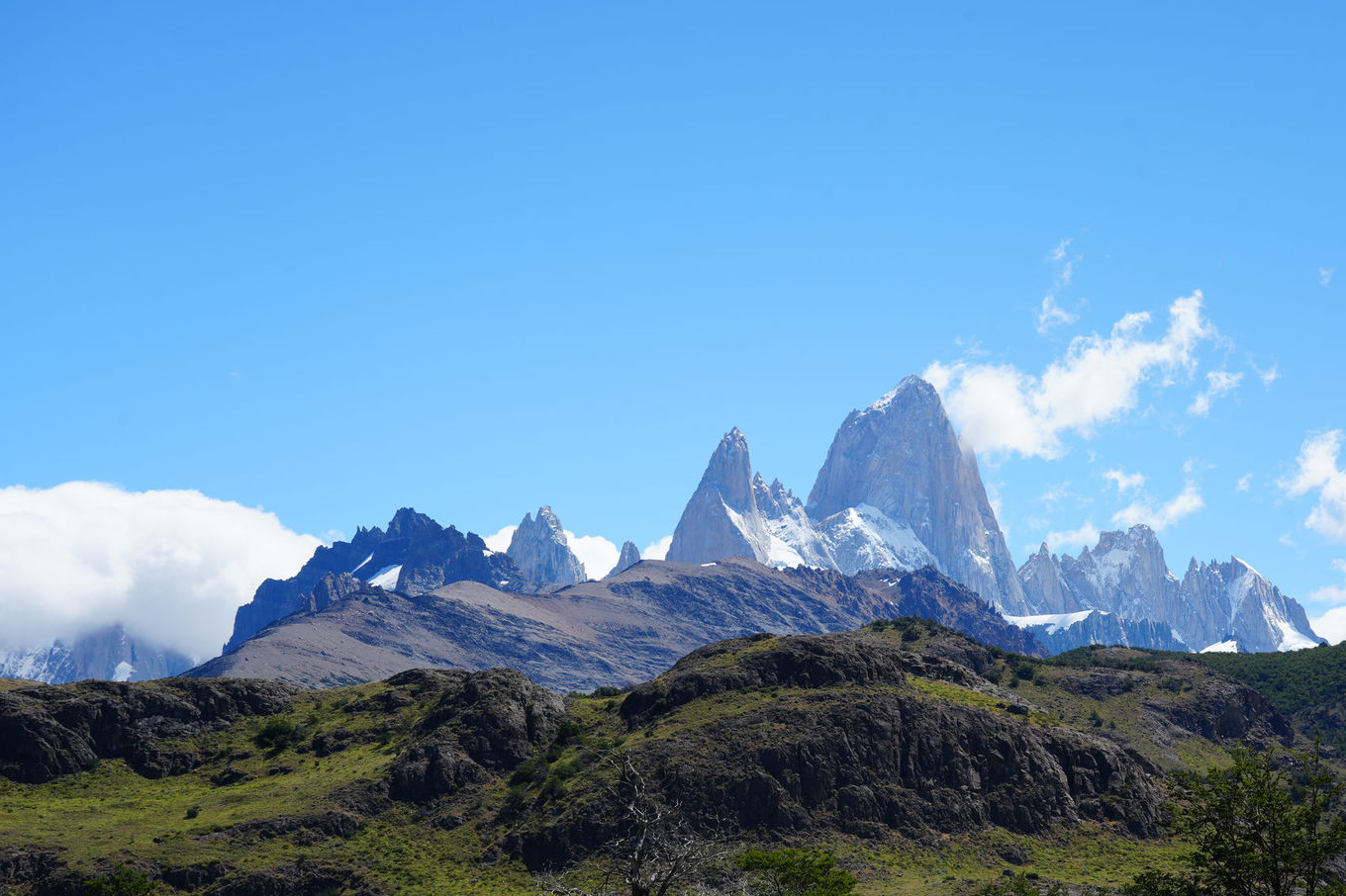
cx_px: 779
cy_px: 526
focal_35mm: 80
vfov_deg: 17.0
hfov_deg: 25.3
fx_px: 2990
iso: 100
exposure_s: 1/200
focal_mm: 68
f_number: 10
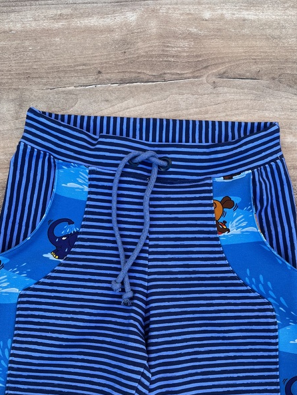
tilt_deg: -85.1
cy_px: 265
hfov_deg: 40.7
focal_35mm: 35
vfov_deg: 51.6
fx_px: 400
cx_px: 144
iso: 50
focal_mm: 5.1
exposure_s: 1/326
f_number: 1.6
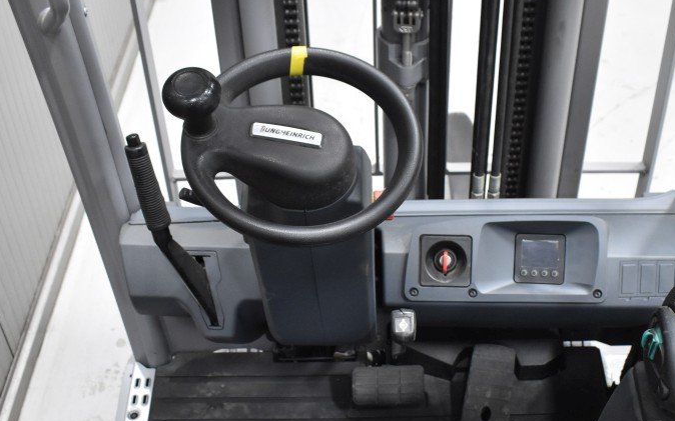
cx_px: 391
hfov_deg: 40.9
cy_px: 314
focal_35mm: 49
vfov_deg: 26.0
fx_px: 901
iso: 1600
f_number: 5
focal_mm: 18
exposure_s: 1/25
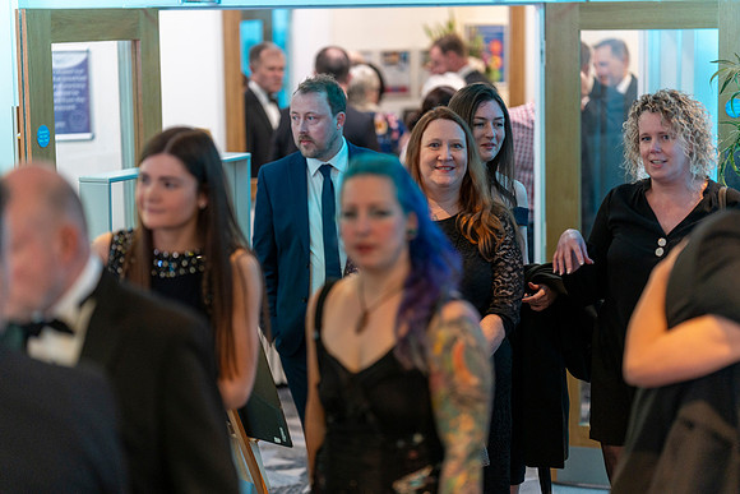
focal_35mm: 85
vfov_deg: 16.1
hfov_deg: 23.9
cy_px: 247
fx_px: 1748
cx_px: 370
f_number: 1.6
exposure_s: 1/160
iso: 1250
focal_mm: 85
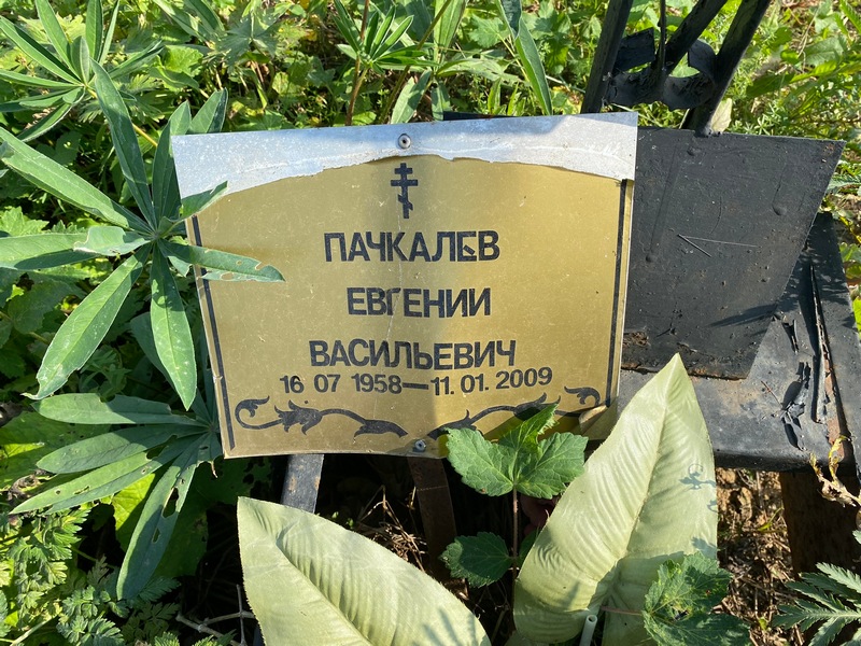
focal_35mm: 26
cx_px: 430
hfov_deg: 67.3
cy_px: 323
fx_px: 647
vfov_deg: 53.1
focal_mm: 4.25
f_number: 1.8
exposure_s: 1/1114
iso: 32
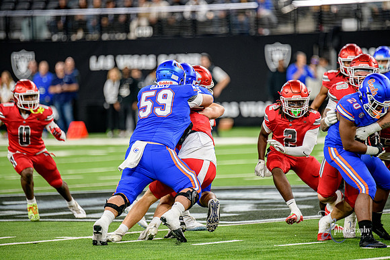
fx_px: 3251
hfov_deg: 6.9
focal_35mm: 300
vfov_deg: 4.6
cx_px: 195
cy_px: 130
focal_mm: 300
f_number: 2.8
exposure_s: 1/400
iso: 1250
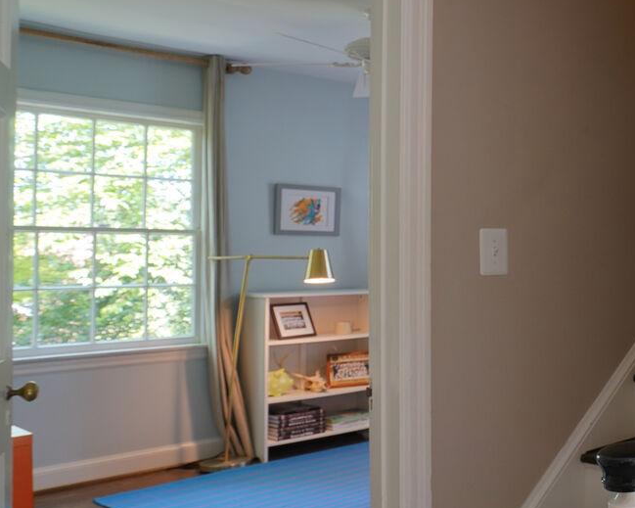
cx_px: 828
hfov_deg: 33.4
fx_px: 752
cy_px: 240
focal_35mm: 40
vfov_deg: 37.3
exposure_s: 1/10
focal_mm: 16
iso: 800
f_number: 8
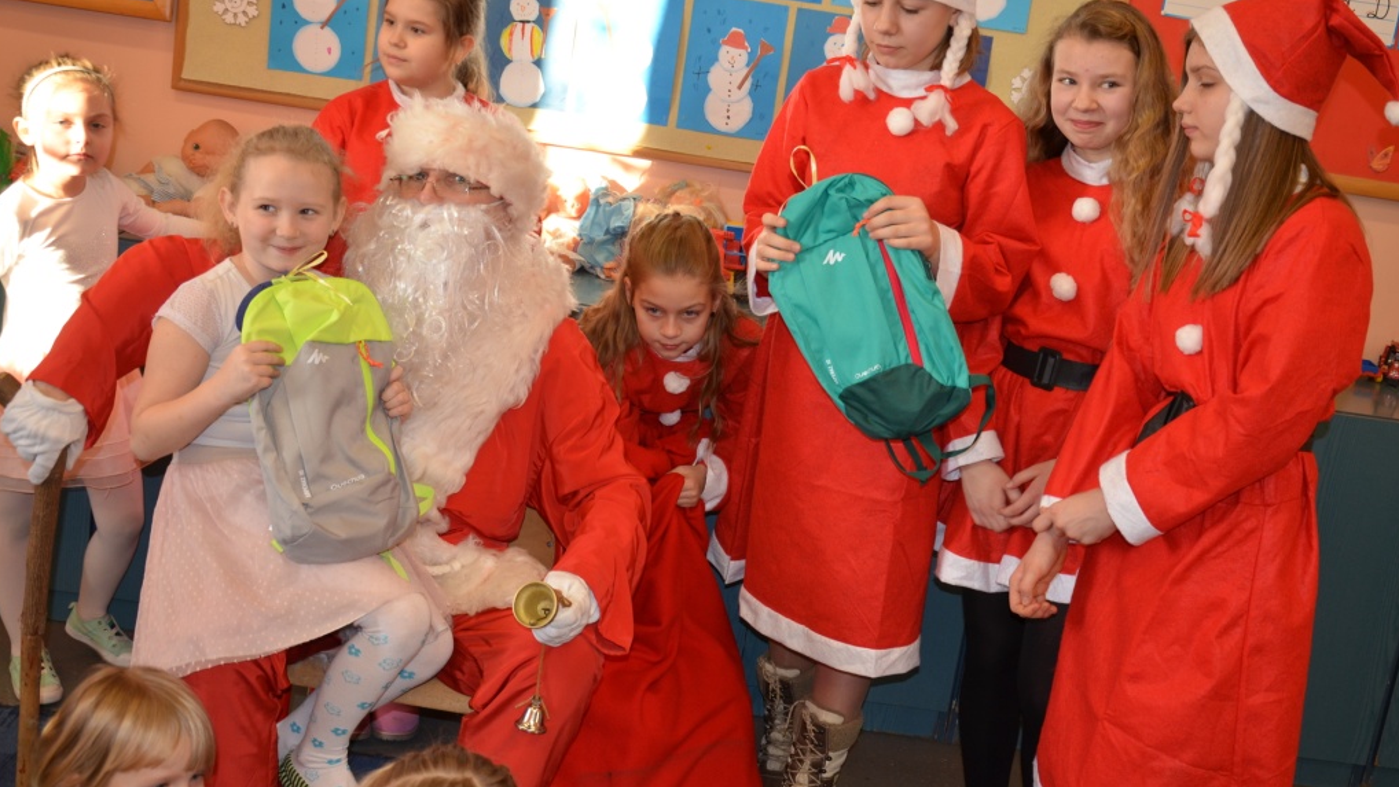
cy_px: 353
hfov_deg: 49.4
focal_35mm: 41
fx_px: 1521
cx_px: 700
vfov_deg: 29.0
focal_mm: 26
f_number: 4
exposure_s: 1/80
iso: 400
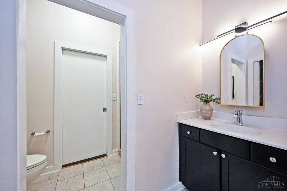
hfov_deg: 104.3
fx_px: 112
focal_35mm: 14
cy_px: 96
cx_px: 144
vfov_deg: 81.2
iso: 320
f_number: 4
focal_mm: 14
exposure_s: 1/60
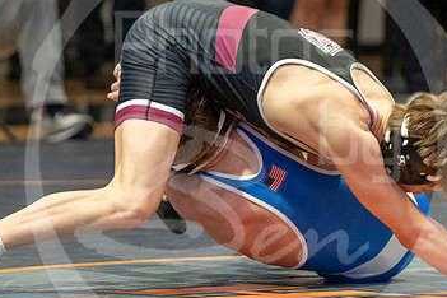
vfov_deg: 3.3
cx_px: 96
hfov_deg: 4.9
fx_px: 5239
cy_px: 269
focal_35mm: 422
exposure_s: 1/1000
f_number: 2.8
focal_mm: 120
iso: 3200
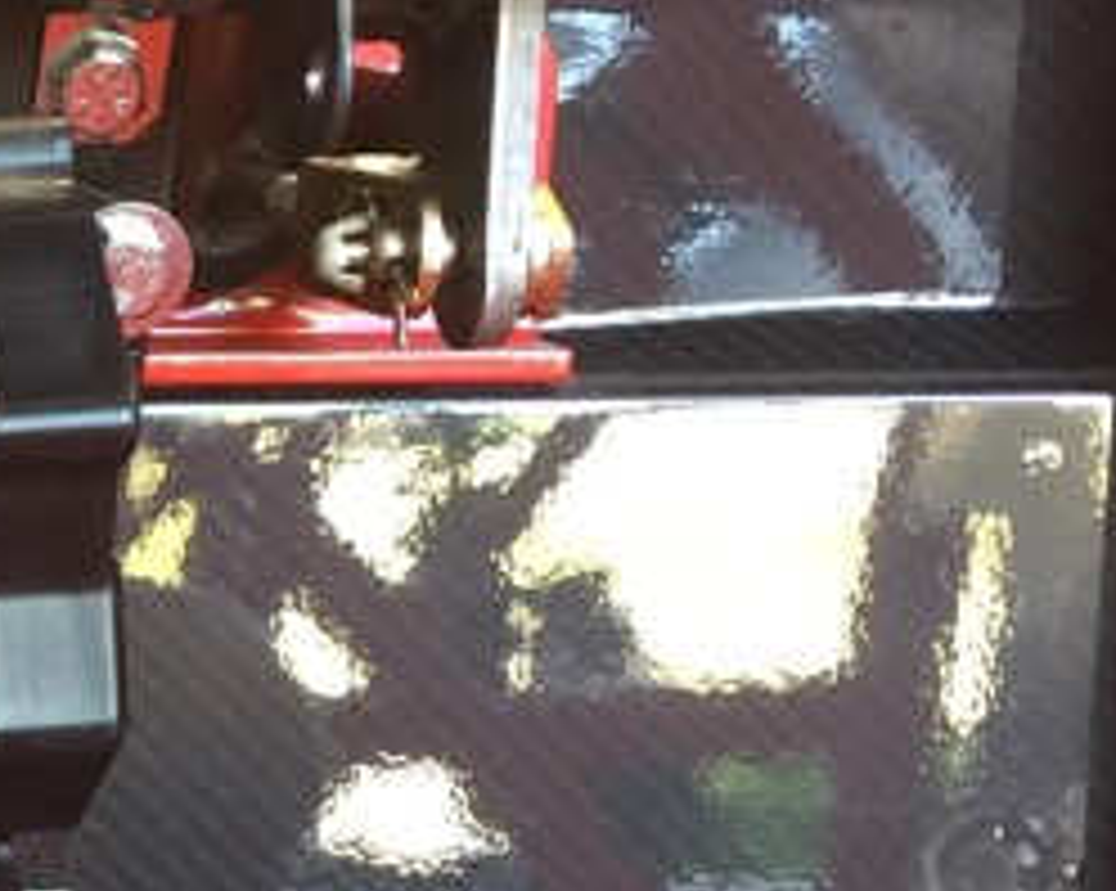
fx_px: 3861
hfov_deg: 14.6
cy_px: 1040
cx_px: -819
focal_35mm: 117
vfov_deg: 12.9
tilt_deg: -7.5
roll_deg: -0.9
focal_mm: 4.15
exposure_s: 1/15
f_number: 2.2
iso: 80
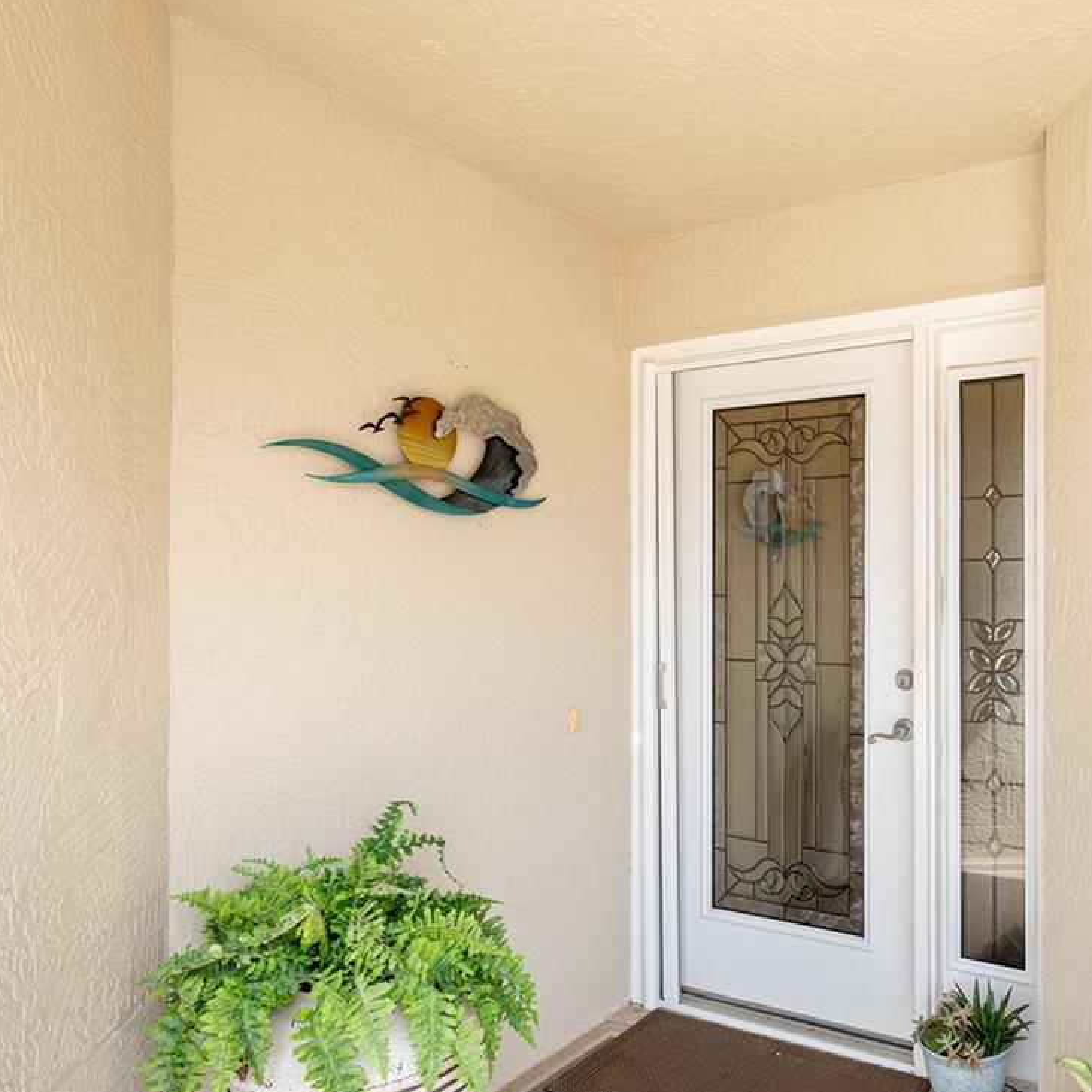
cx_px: 803
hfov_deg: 58.2
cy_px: 597
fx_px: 928
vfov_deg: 60.8
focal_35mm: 26
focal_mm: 14
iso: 250
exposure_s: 1/30
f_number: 8
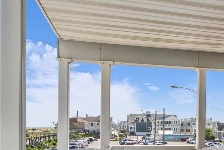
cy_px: 128
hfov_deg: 33.1
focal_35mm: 52
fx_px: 324
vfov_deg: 25.4
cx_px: 250
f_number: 22
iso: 100
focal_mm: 15.6
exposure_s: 1/15
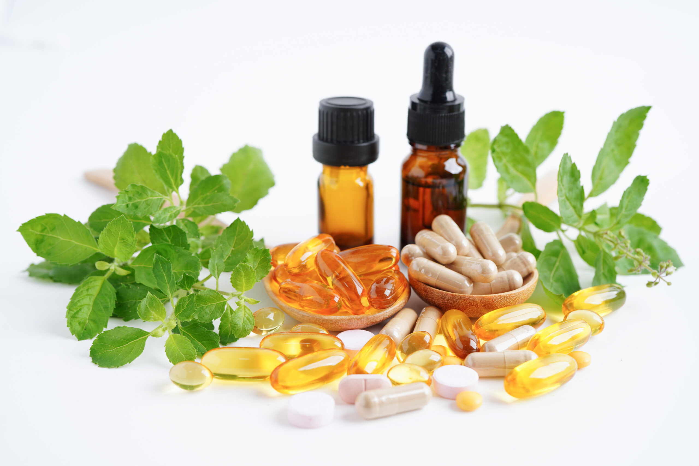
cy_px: 233
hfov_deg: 39.6
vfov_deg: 27.0
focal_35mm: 50
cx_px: 350
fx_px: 971
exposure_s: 1/80
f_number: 6.3
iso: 100
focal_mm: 50
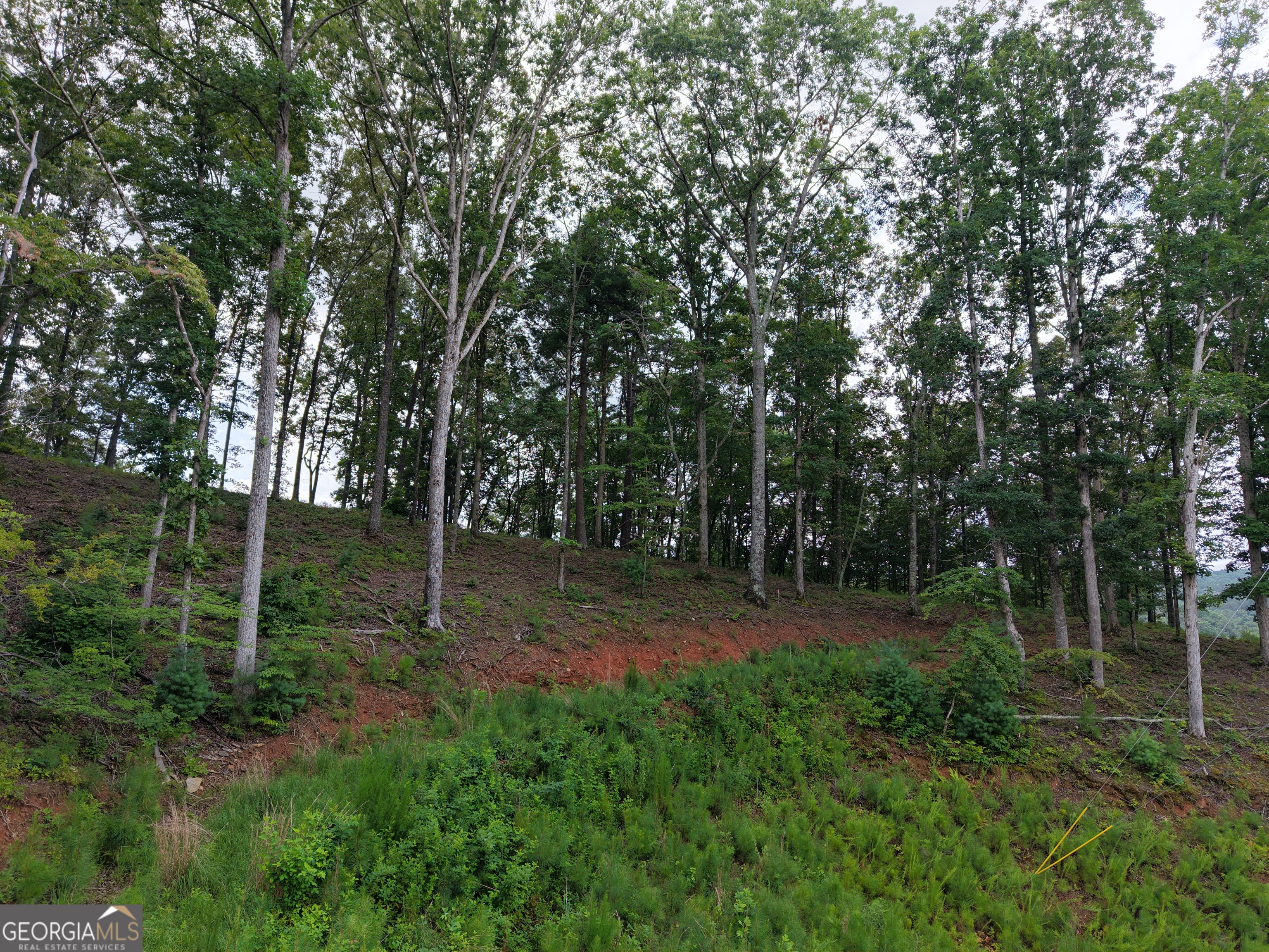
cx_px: 634
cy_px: 476
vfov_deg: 56.8
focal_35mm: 24
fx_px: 880
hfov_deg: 71.6
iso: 100
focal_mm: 8.67
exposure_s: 1/640
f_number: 1.8
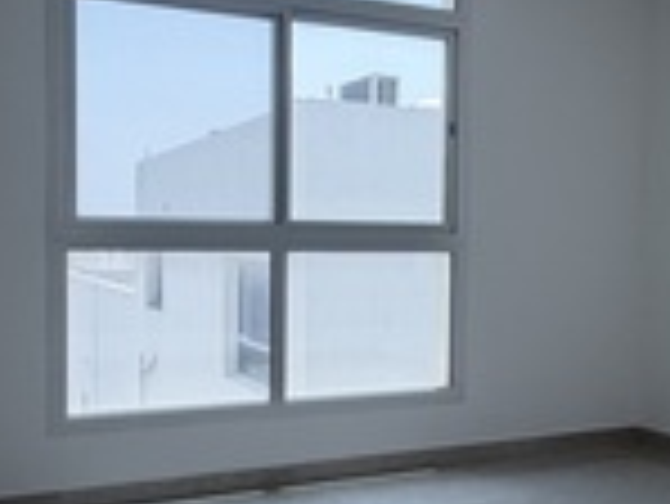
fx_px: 833
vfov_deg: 33.6
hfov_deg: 43.8
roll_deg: -0.6
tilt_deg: -0.2
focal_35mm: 43
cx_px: 362
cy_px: 277
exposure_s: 1/166
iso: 40
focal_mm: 2.22
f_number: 2.2
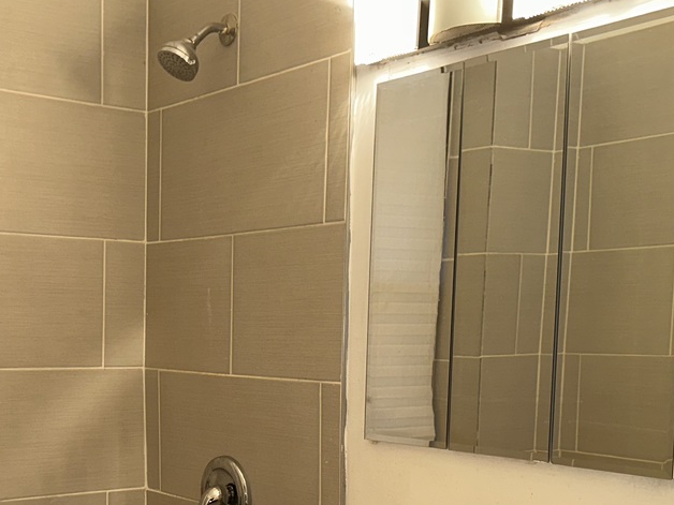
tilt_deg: -6.5
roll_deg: -0.8
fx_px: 1071
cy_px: 446
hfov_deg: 34.4
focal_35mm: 55
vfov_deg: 25.8
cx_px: 189
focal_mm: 6.86
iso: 64
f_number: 1.78
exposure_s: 1/38
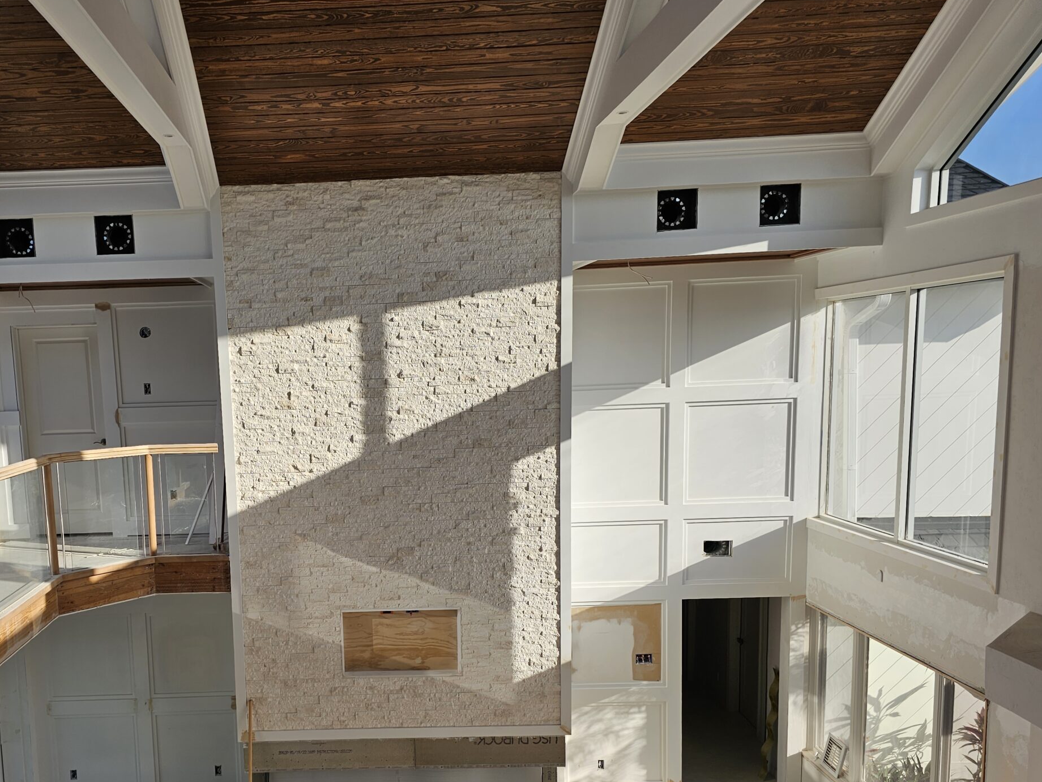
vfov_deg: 43.7
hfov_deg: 55.4
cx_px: 335
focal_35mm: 32
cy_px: 499
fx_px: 963
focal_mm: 6.3
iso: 10
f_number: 1.7
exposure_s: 1/285
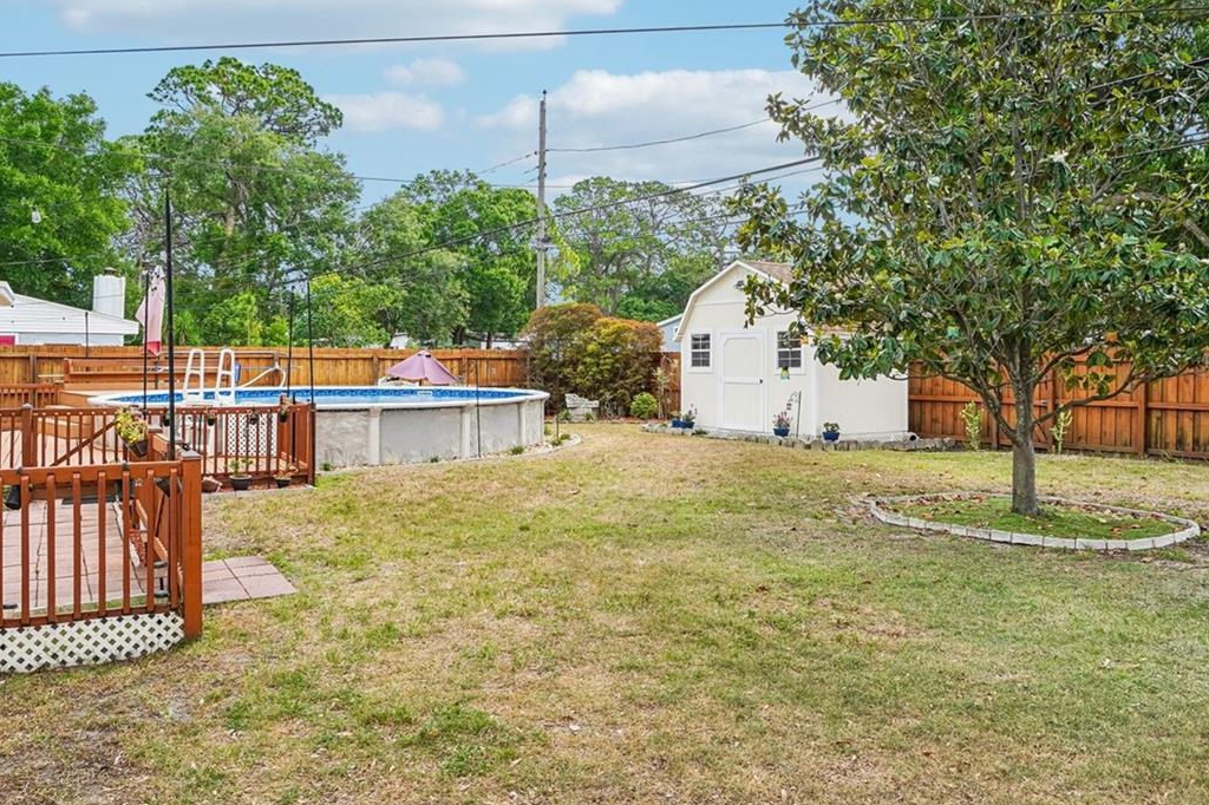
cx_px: 612
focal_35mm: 26
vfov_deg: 49.8
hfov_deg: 69.9
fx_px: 865
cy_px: 364
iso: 100
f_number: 8
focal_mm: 11
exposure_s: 1/90
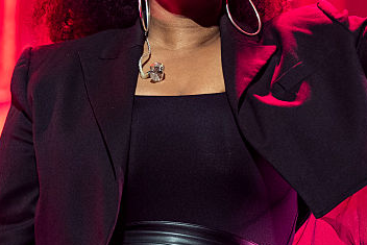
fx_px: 2845
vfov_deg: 4.9
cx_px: 282
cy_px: 139
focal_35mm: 279
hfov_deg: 7.4
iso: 2500
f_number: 3.5
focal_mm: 96
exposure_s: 1/400
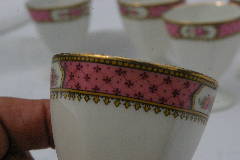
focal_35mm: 39
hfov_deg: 49.6
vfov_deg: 34.1
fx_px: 260
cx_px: 120
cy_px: 80
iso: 1600
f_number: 11
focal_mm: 26
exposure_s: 1/1000
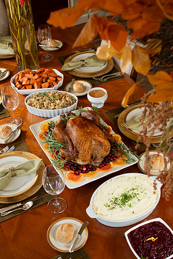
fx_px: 360
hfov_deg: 27.0
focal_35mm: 50
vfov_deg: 39.6
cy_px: 130
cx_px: 86
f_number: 7.1
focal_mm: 50
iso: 250
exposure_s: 1/60
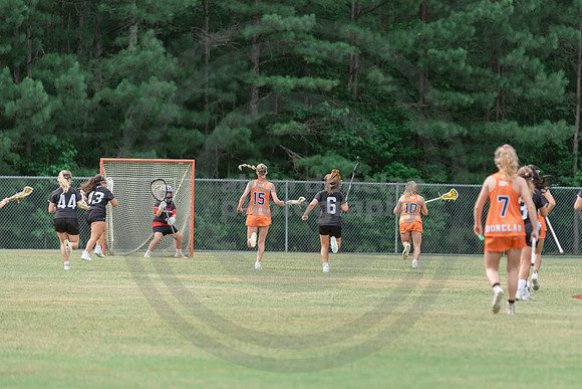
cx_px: 409
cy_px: 204
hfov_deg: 7.3
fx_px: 4542
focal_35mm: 281
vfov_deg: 4.9
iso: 250
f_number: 3
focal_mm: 200
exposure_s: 1/640
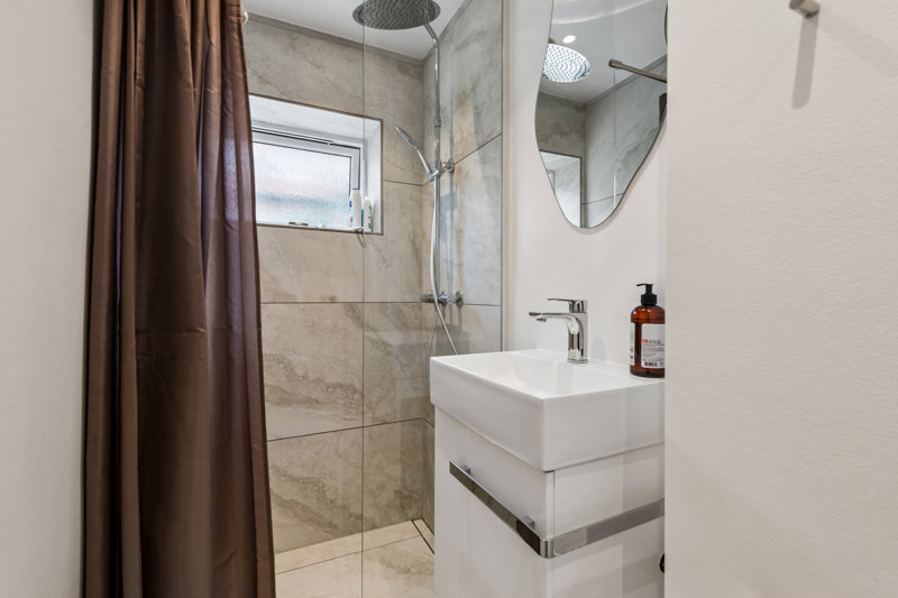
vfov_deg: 73.7
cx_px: 449
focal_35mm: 16
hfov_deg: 96.7
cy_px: 299
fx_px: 399
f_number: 9
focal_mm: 16
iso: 250
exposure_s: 1/8
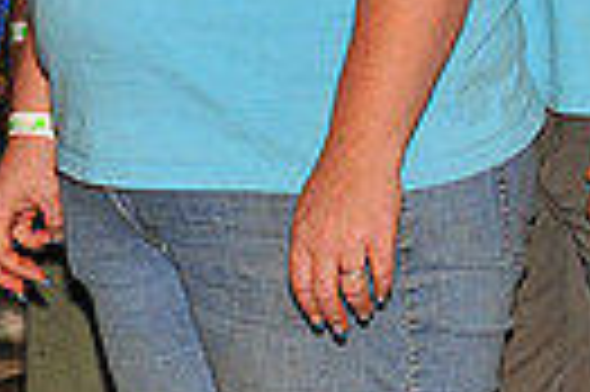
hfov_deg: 5.7
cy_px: -264
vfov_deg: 3.8
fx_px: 5811
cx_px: 1261
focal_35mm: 355
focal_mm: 80
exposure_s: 1/320
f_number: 7.1
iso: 500
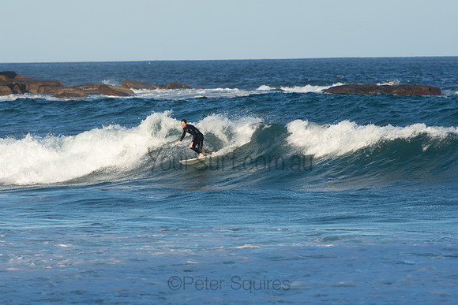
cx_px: 229
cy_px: 152
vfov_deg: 2.9
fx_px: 6108
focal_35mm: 480
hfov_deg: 4.3
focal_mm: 320
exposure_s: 1/800
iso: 220
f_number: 5.6
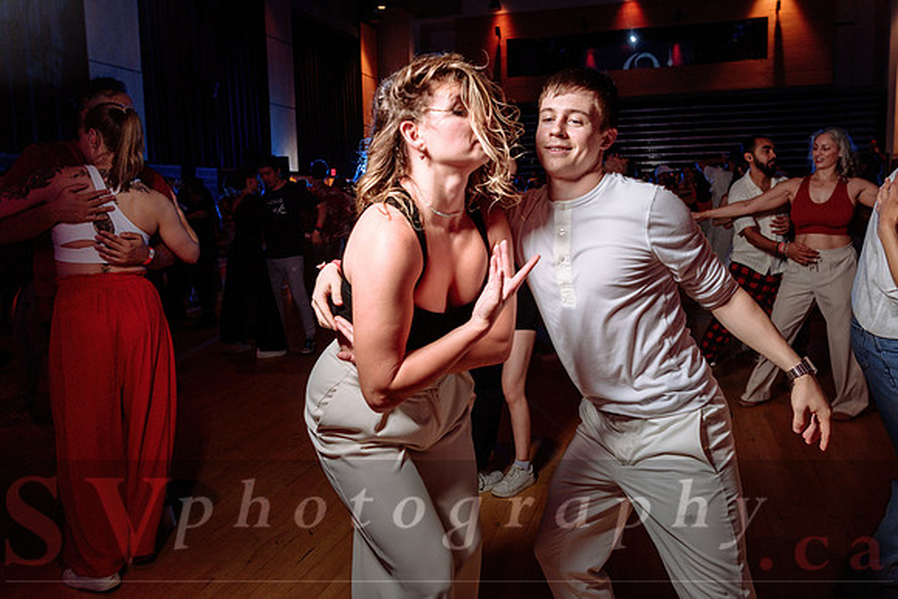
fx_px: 672
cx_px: 471
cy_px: 263
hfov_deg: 67.4
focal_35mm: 27
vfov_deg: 47.9
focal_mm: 24
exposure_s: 1/40
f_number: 3.5
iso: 1000
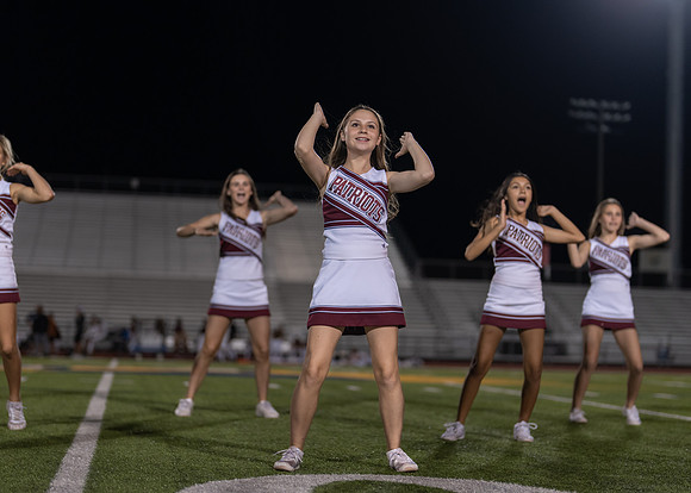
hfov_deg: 27.4
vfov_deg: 19.8
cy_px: 262
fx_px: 1415
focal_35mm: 72
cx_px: 343
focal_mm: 50
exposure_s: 1/1000
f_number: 1.2
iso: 500
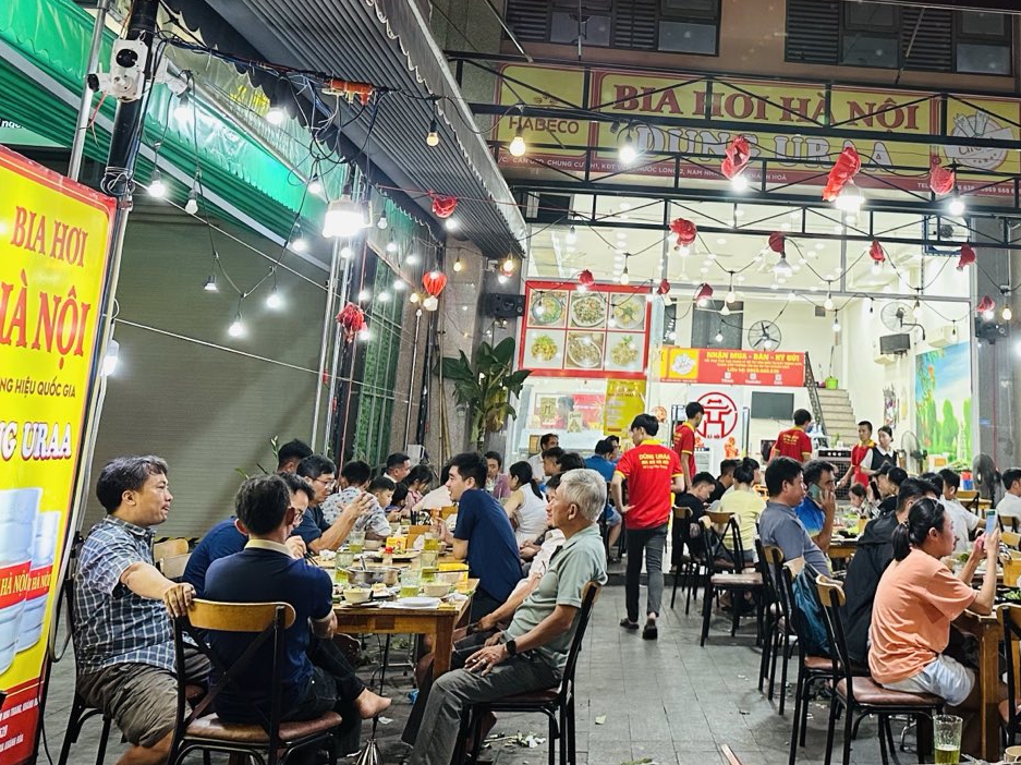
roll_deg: -2.3
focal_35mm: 41
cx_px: 787
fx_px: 1209
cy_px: 145
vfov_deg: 34.0
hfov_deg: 44.0
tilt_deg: +14.4
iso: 250
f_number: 1.78
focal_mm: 6.86
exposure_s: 1/50
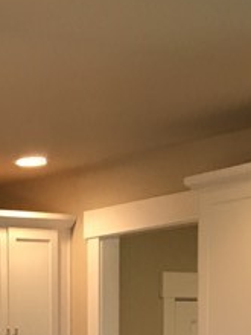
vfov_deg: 12.8
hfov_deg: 10.6
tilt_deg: -10.2
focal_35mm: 135
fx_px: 1305
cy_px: 662
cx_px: -123
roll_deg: +3.6
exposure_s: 1/30
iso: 100
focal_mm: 4.15
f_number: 2.2
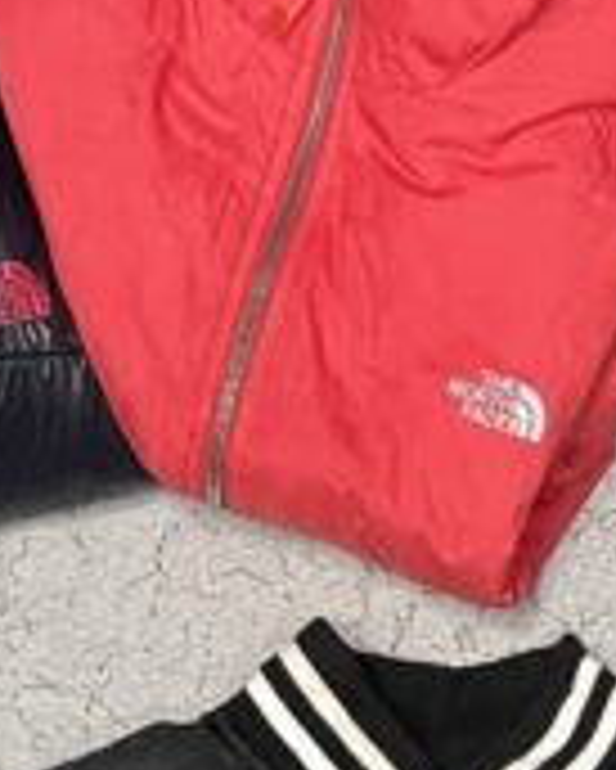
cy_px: 1164
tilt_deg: -88.2
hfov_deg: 19.3
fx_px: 1799
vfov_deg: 20.5
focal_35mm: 79
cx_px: 468
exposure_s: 1/50
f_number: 1.6
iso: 320
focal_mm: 4.2
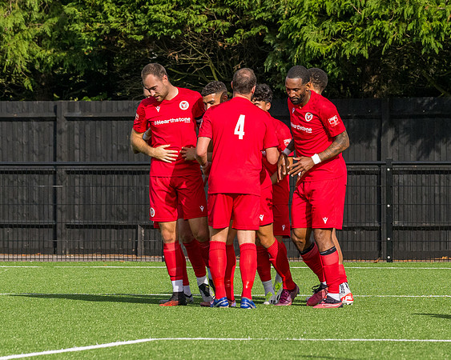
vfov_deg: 3.9
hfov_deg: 4.8
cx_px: 346
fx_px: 5338
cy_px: 149
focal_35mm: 400
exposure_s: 1/3200
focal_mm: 135
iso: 400
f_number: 5
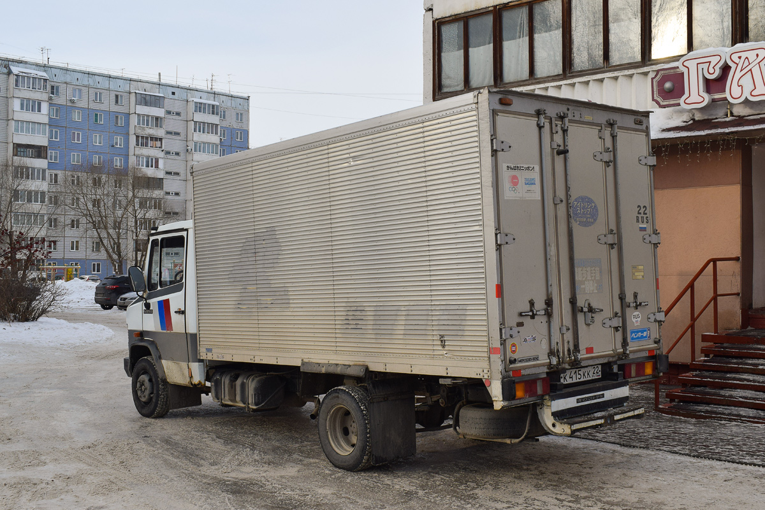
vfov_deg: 35.5
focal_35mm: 38
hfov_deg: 51.3
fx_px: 797
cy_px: 255
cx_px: 382
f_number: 9
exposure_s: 1/320
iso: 200
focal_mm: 25
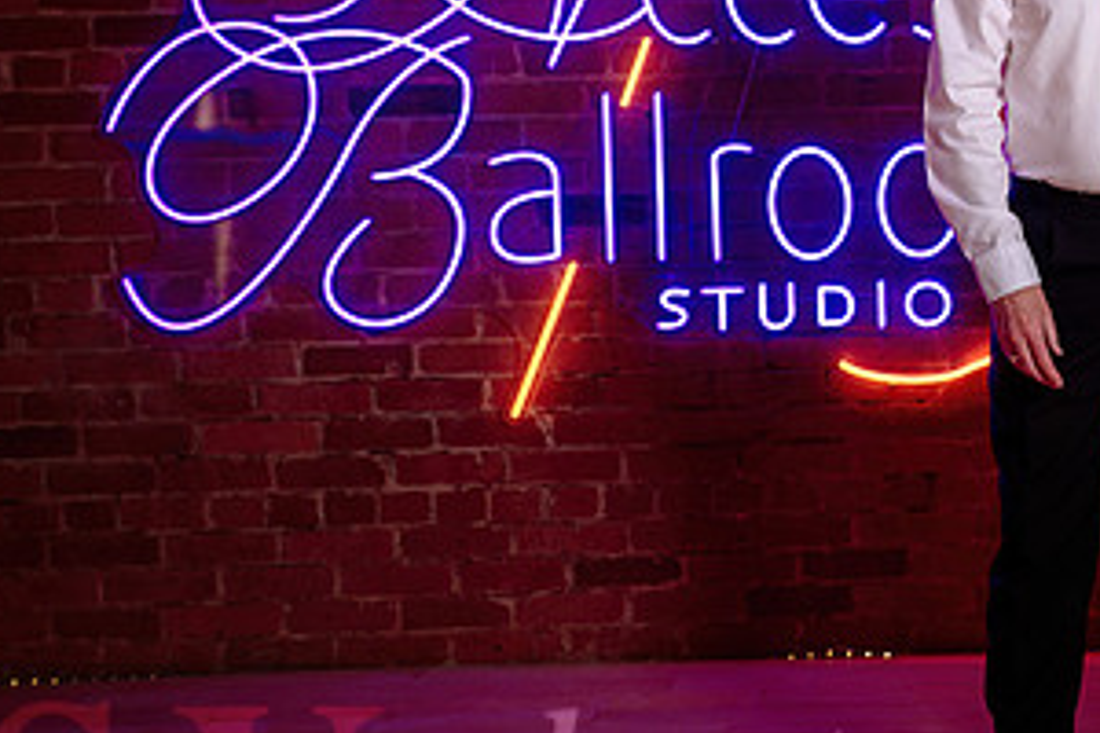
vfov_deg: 17.0
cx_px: 1037
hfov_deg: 24.5
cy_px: 241
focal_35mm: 80
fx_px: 2444
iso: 500
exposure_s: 1/200
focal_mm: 37
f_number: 3.2
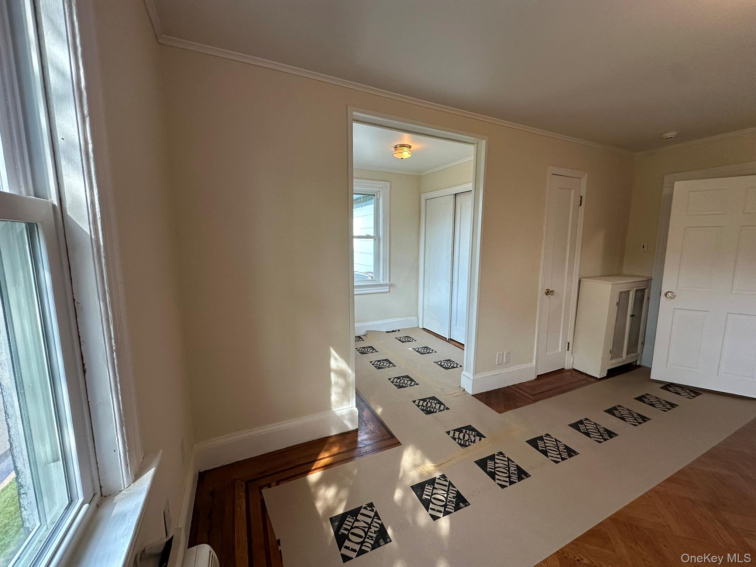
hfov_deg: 102.1
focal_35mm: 14
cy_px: 284
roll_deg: +0.0
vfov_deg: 85.7
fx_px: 306
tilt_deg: -7.0
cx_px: 378
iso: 160
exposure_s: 1/120
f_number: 2.2
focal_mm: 2.22
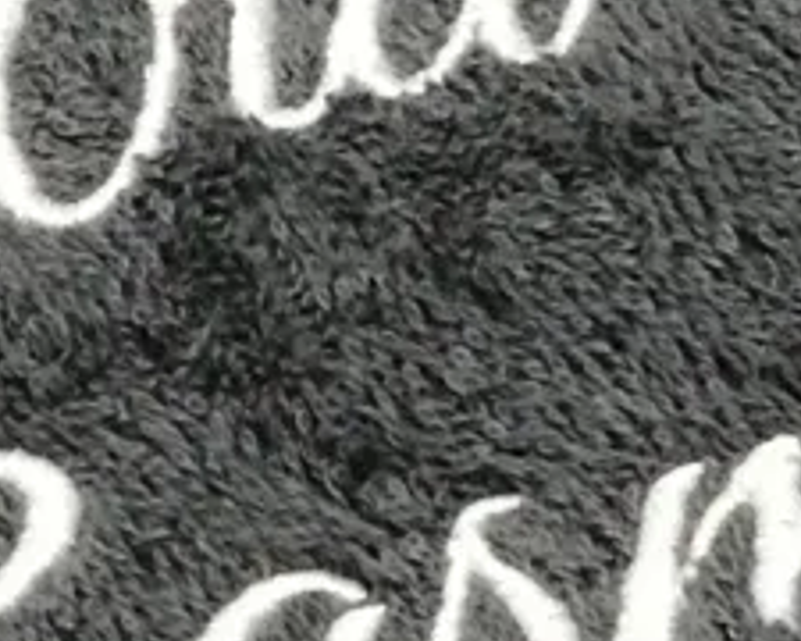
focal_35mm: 396
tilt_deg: -33.4
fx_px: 9388
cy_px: -730
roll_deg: -0.6
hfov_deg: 4.8
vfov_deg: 3.9
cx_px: 1445
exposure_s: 1/50
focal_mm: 6.6
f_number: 2.8
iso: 125
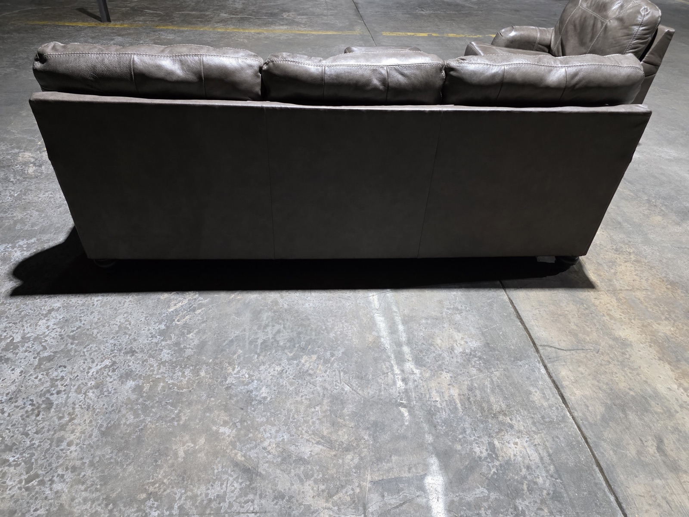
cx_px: 344
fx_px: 458
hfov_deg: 73.9
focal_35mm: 23
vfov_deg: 58.9
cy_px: 258
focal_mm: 6.3
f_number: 1.7
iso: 800
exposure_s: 1/120
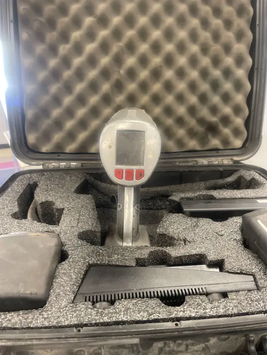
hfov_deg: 53.1
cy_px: 178
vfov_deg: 67.3
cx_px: 134
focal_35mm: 26
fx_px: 267
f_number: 1.6
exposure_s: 1/40
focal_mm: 4.2
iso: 200
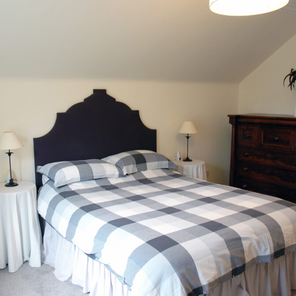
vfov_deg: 47.2
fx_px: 339
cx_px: 120
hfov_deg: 47.0
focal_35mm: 35
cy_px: 149
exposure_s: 1/10
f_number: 3.5
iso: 200
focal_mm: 18
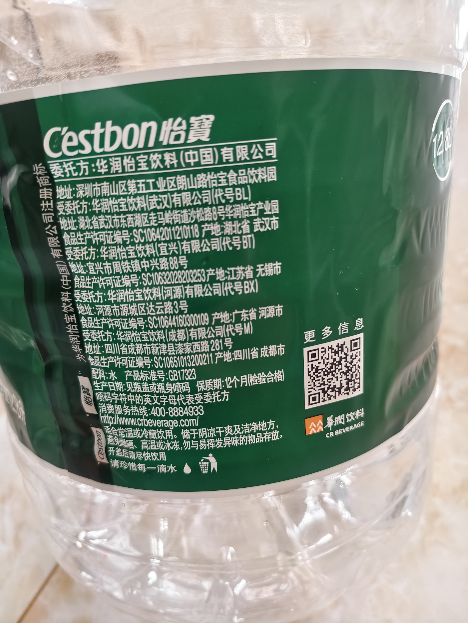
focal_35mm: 23
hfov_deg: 58.9
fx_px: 415
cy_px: 312
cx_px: 234
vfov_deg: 73.9
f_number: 1.88
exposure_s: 1/100
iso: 288
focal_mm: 5.56
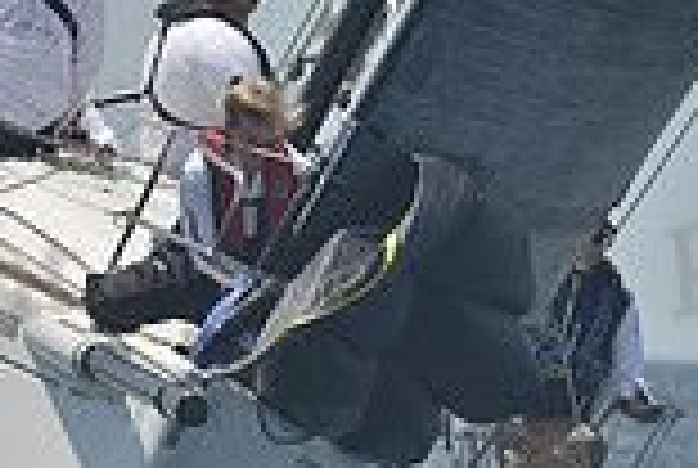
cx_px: 437
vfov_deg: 1.5
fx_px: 17425
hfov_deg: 2.3
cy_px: 497
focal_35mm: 897
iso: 280
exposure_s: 1/800
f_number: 10
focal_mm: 240
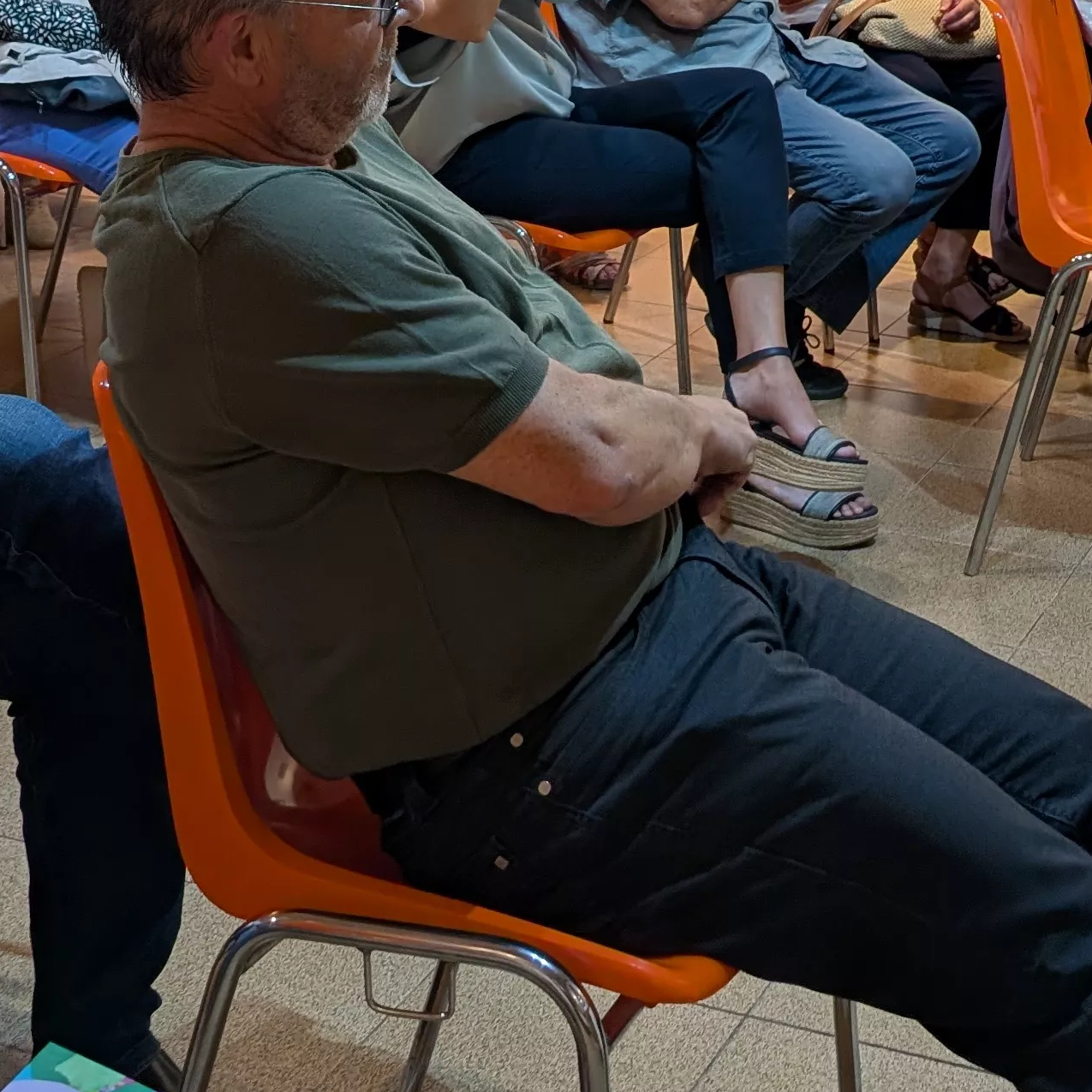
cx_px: 818
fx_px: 2427
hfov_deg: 25.1
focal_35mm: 68
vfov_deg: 23.3
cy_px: -204
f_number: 1.68
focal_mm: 6.9
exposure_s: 1/25
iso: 74
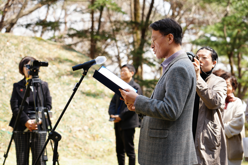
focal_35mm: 109
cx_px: 126
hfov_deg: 18.8
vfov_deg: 12.6
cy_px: 83
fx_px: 751
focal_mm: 105
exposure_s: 1/200
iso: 200
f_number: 4.5
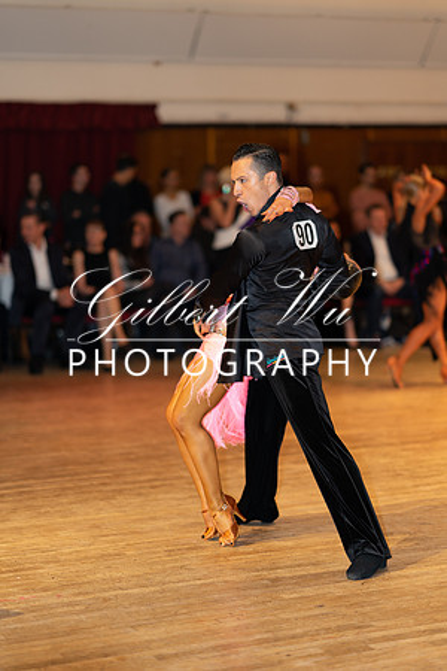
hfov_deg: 16.1
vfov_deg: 23.9
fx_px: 1583
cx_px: 224
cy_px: 336
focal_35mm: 85
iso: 200
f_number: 1.4
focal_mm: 85
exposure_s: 1/125
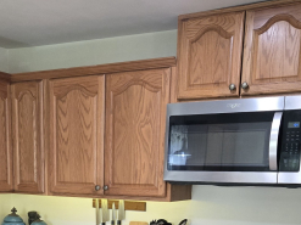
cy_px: 275
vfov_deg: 21.8
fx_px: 539
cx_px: 115
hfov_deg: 31.1
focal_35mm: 62
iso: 500
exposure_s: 1/120
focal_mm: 5.4
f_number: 1.8
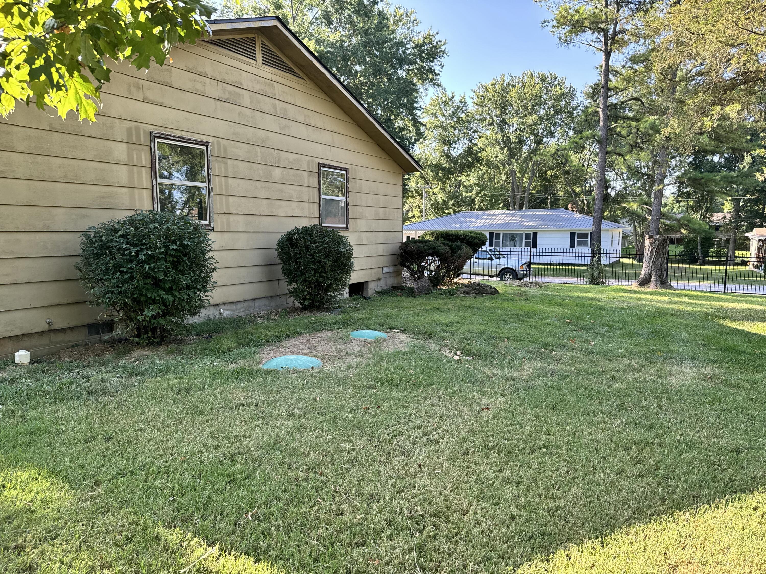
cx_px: 383
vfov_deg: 56.8
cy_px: 287
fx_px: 531
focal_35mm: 24
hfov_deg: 71.6
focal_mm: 6.76
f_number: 1.78
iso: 80
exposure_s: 1/309
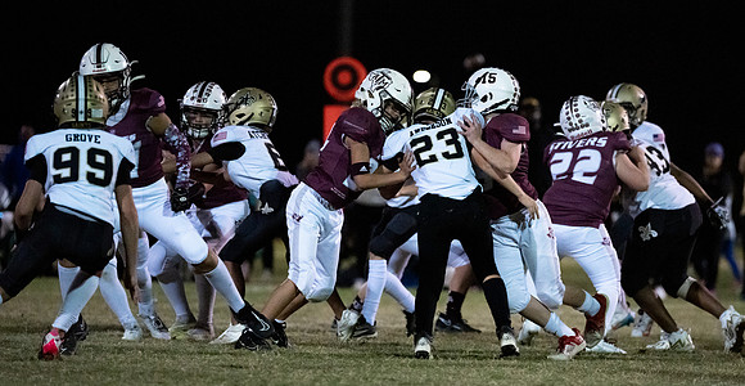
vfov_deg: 4.1
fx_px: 5349
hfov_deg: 8.0
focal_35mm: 276
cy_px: 207
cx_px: 467
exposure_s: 1/1000
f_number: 2.8
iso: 12800
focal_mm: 200
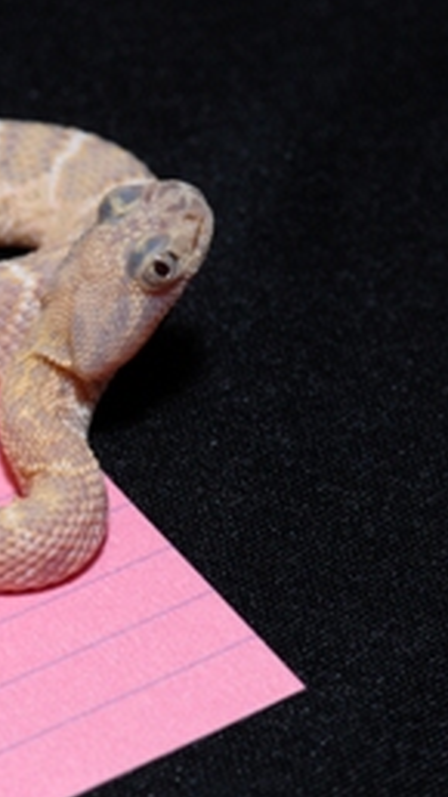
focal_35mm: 191
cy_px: 383
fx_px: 4036
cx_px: -148
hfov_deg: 6.3
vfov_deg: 11.3
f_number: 9
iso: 320
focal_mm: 70
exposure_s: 1/125
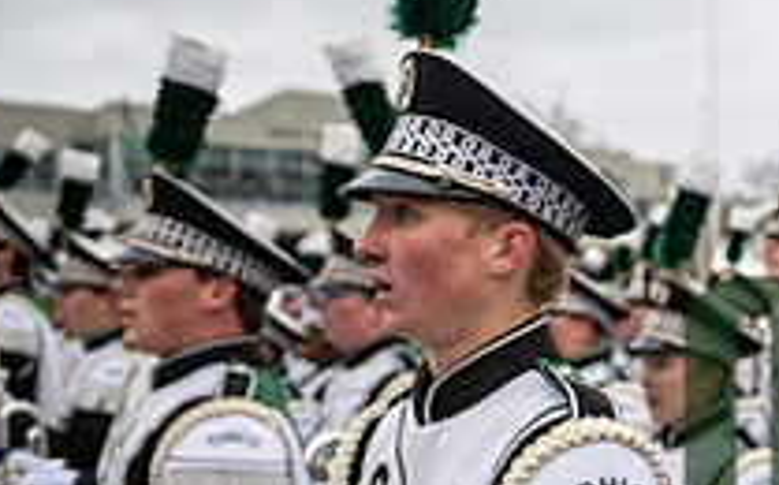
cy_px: 453
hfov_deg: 26.4
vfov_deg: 18.7
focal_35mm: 68
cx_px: 965
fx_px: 1442
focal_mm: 24
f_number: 2.8
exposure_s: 1/500
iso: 100
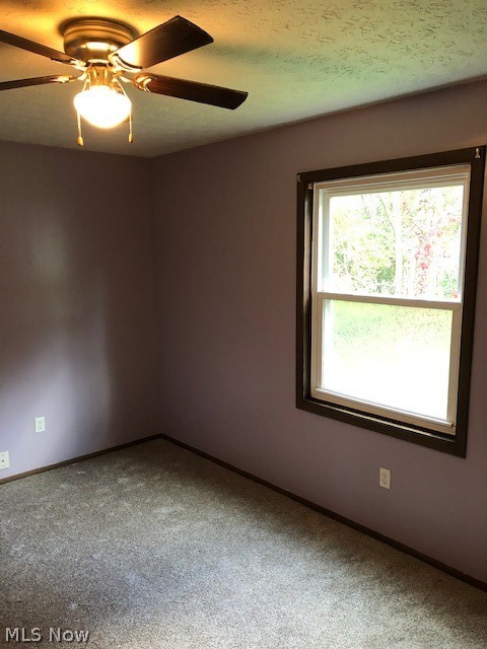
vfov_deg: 63.4
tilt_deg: -9.4
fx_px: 525
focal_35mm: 28
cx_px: 244
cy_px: 324
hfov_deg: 49.7
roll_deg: +0.3
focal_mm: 3.99
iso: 64
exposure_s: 1/15
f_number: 1.8
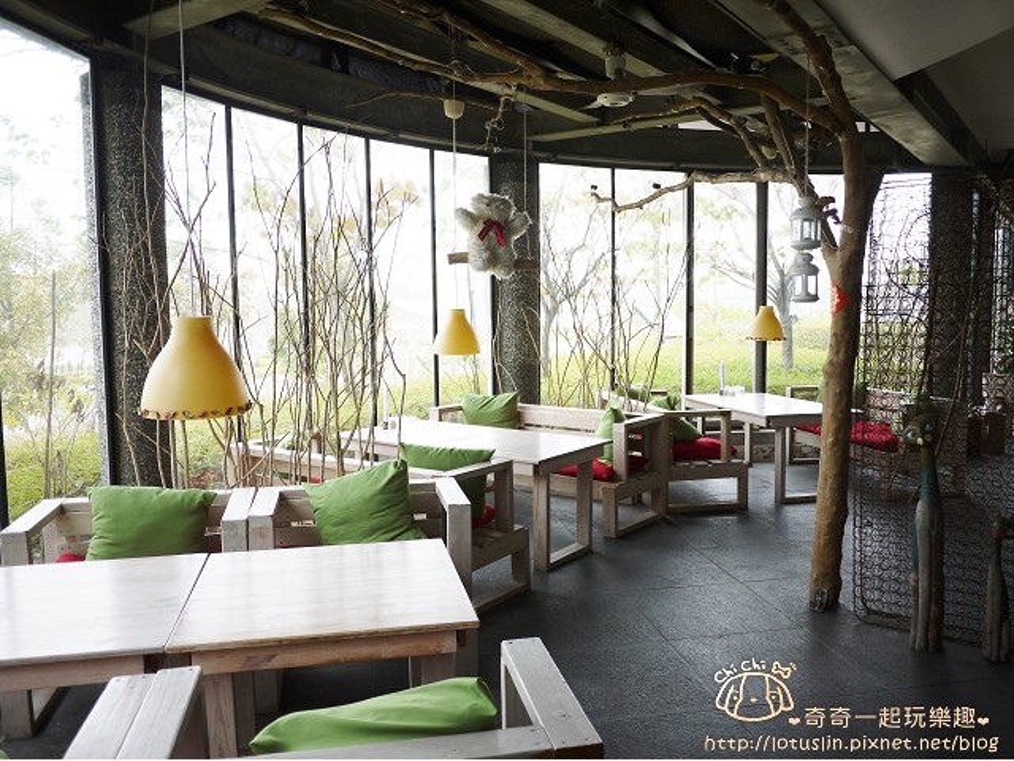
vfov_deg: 49.7
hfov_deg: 63.4
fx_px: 820
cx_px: 507
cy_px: 380
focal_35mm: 28
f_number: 2.5
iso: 100
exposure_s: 1/160
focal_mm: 14
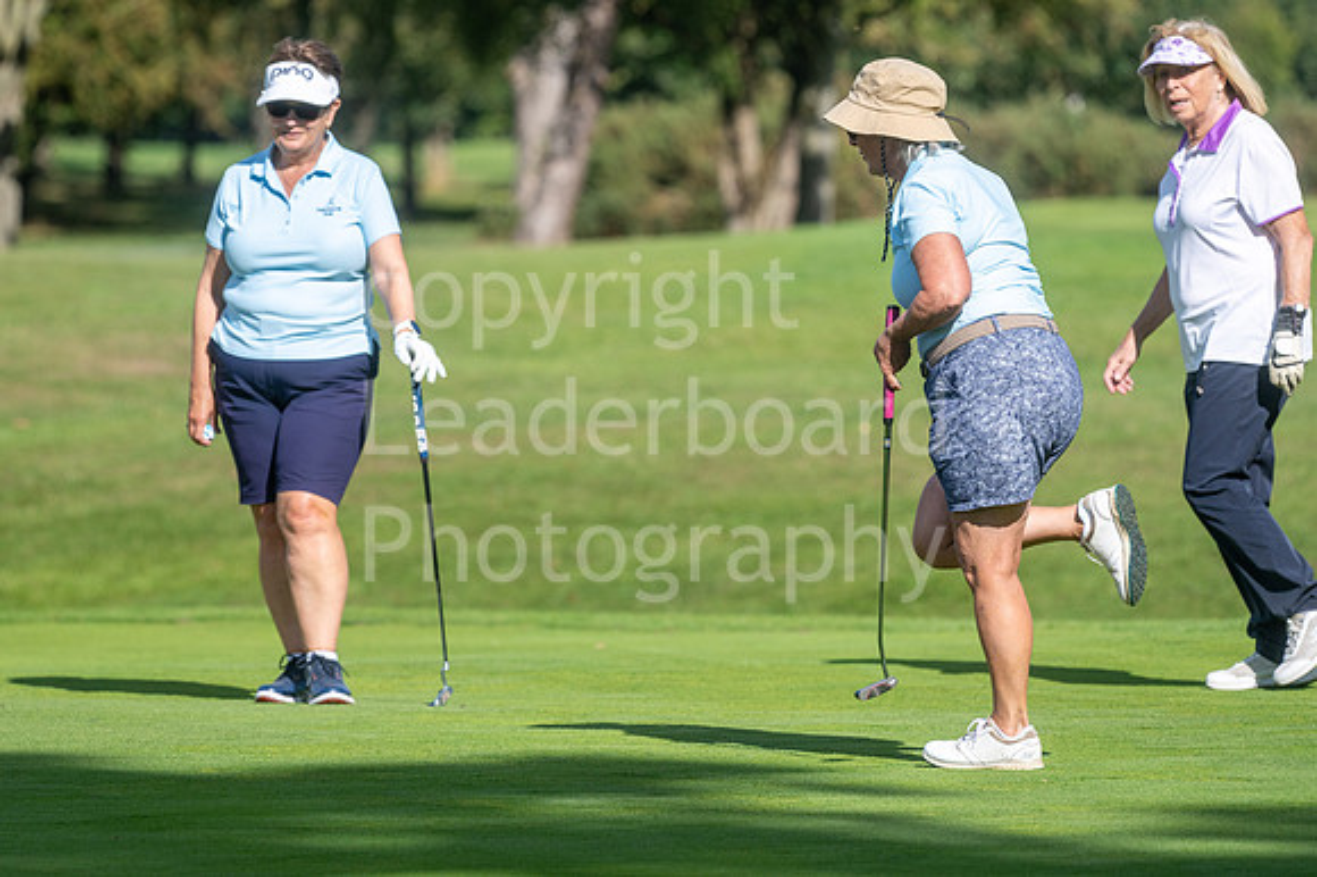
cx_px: 670
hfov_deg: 6.2
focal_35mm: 333
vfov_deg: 4.1
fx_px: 12185
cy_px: 394
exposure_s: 1/1600
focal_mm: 300
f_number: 6.3
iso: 250
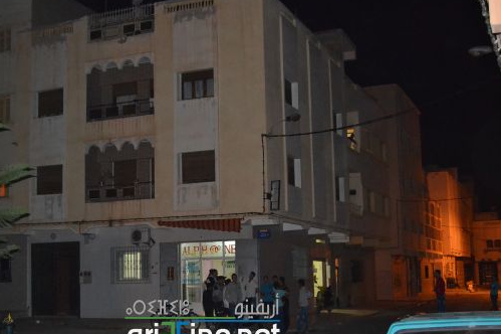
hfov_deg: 39.5
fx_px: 695
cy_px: 185
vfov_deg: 26.9
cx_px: 205
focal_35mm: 50
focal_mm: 26
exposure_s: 1/60
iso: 3200
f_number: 4.2
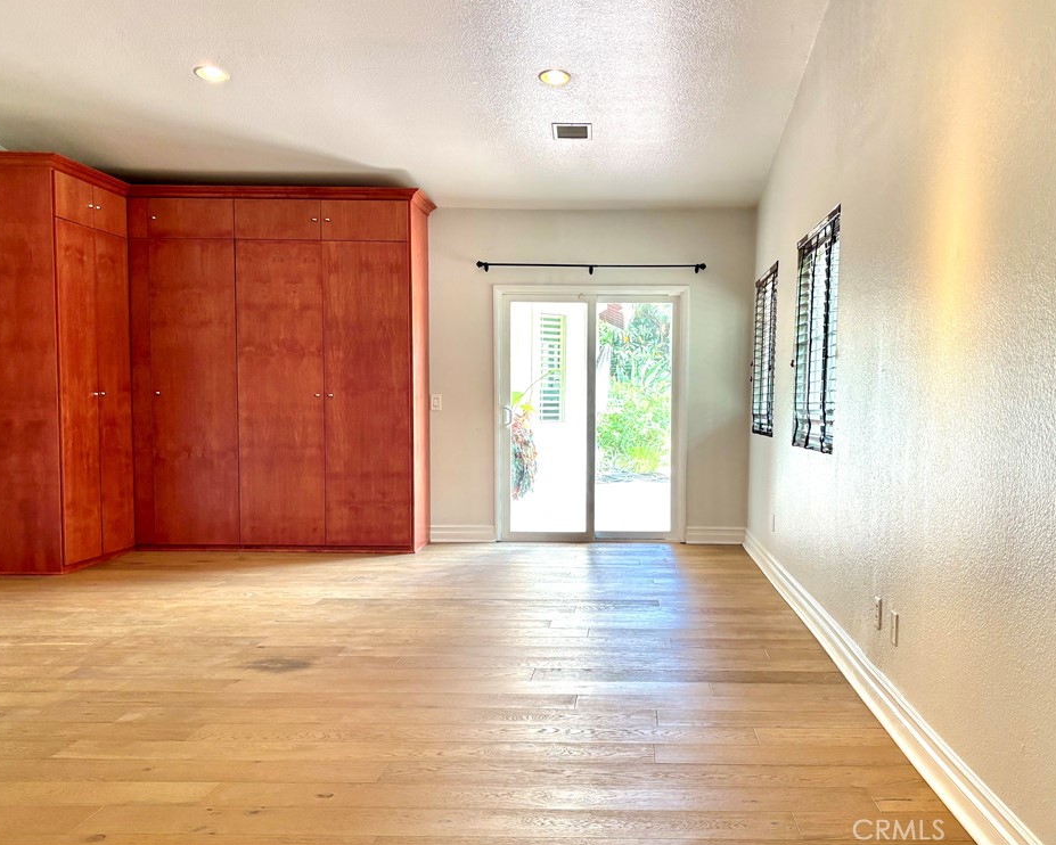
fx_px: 875
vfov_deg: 51.5
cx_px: 497
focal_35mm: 28
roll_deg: -2.2
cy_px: 409
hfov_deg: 62.2
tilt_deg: -4.2
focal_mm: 5.96
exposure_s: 1/120
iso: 125
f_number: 1.6
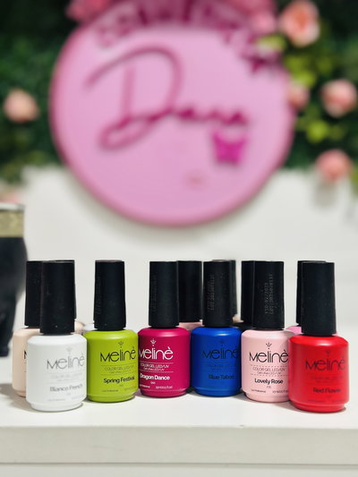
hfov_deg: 30.3
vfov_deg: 39.6
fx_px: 662
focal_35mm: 48
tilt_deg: +0.4
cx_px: 179
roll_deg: -0.6
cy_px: 238
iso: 200
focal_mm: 6.86
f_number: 1.78
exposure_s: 1/50
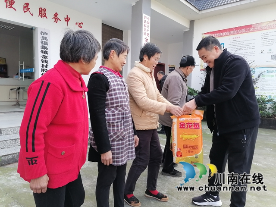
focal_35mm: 27
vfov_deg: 51.4
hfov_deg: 65.3
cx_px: 138
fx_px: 215
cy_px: 104
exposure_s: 1/430
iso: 160
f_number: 1.8
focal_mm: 5.3
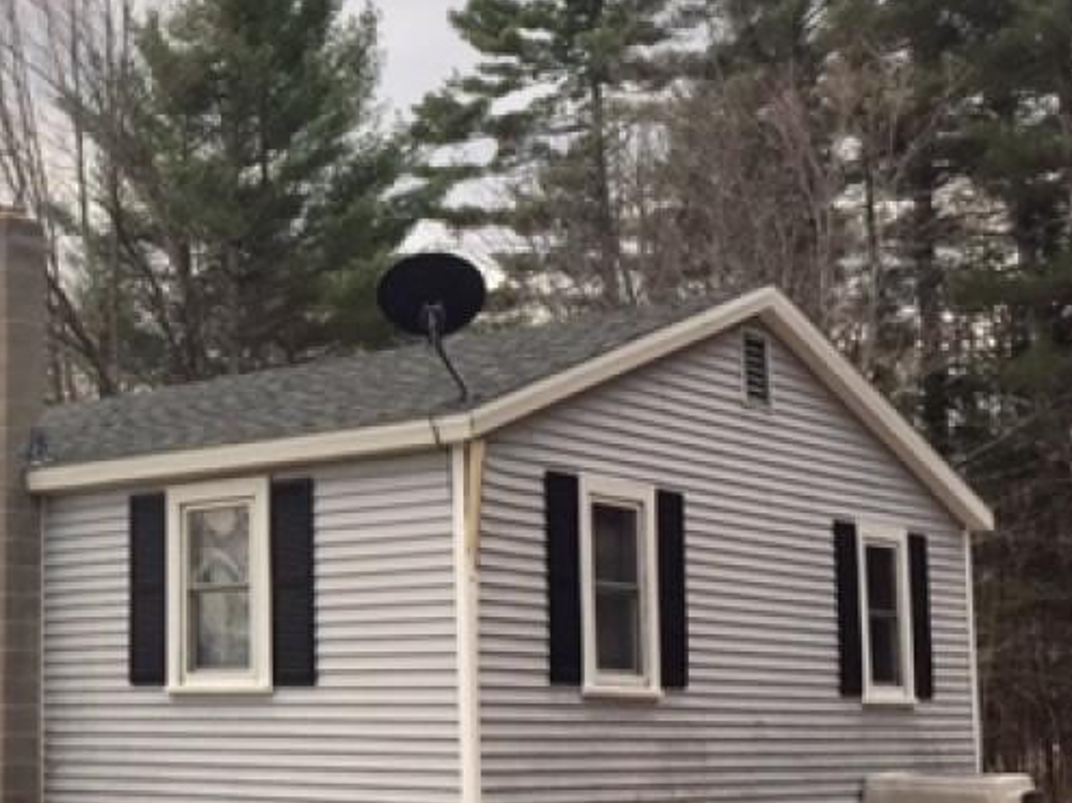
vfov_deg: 24.4
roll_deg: -1.5
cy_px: 444
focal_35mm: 60
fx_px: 1858
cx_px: 65
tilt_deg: +7.0
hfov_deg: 30.5
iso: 50
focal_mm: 4.15
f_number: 2.2
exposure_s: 1/2198
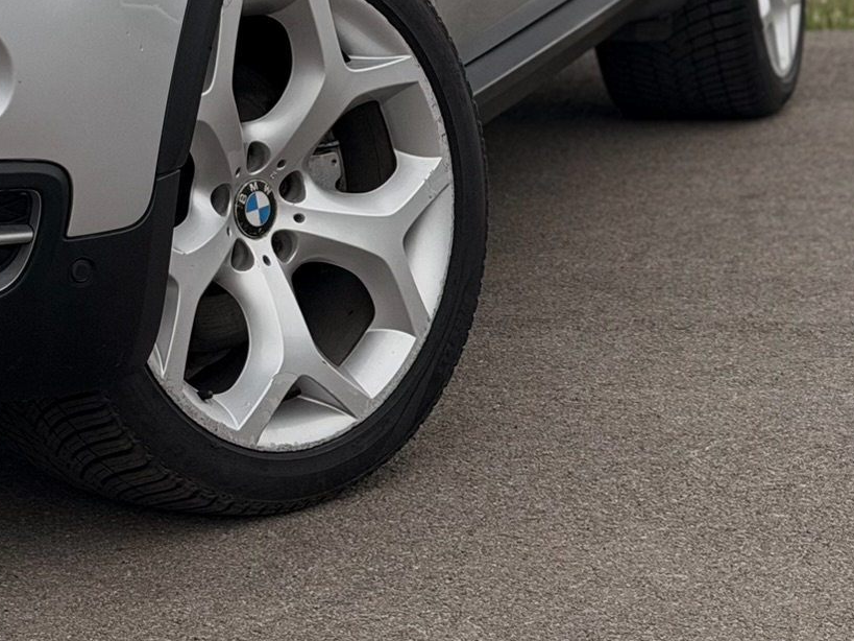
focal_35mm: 120
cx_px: -199
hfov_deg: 15.7
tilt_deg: -5.5
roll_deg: +0.6
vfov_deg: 12.1
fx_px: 2960
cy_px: -102
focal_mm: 6.76
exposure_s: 1/2976
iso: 64
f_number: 1.78
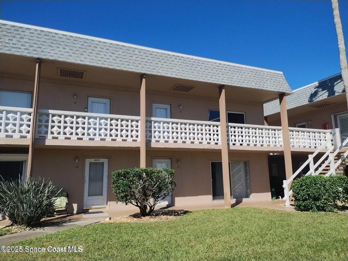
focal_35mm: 25
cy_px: 130
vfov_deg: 54.9
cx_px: 174
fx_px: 251
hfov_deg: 69.4
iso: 107
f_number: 1.7
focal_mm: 4.71
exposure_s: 1/8883
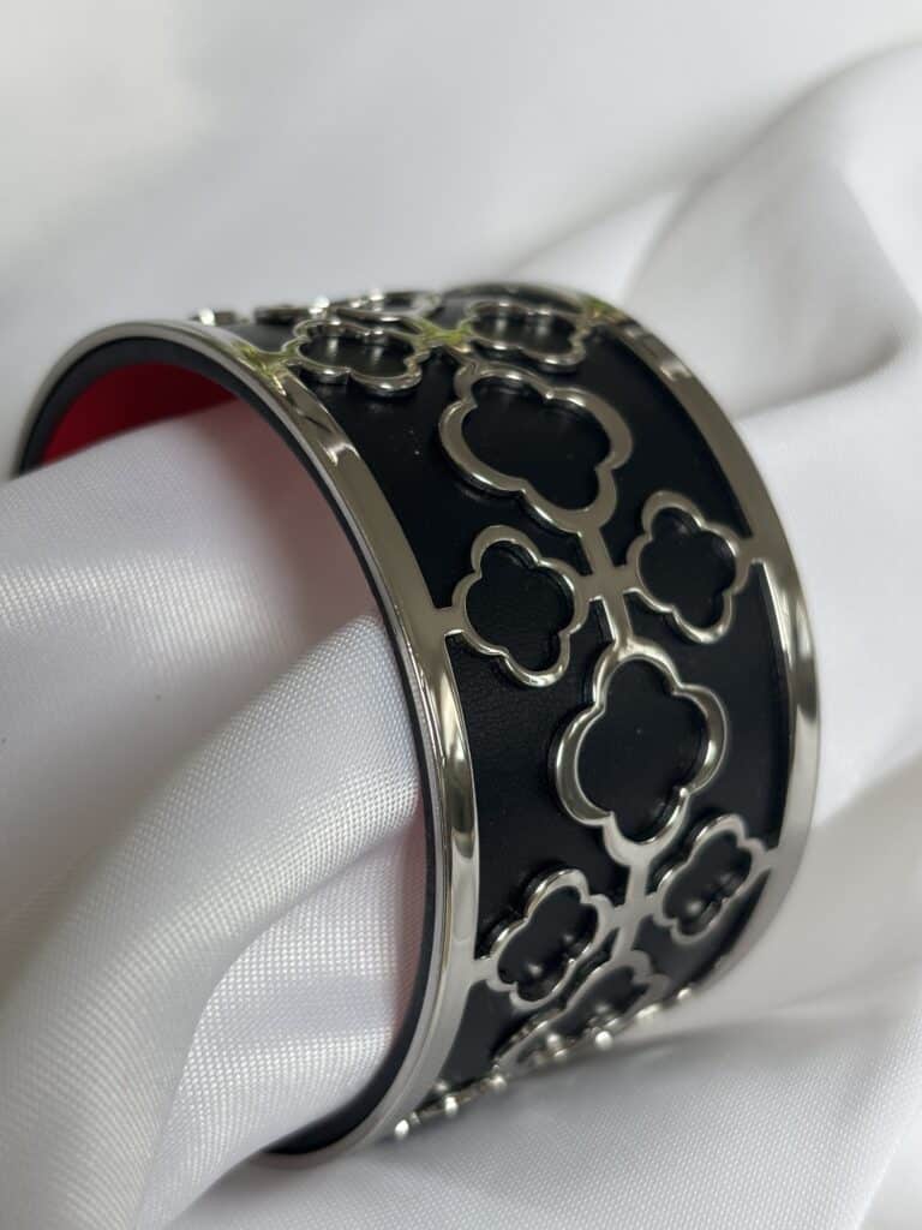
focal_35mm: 52
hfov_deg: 28.0
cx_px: 461
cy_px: 615
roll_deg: +0.5
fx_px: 1847
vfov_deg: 36.8
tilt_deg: -31.8
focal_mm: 5.96
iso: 32
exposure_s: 1/201
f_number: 1.6
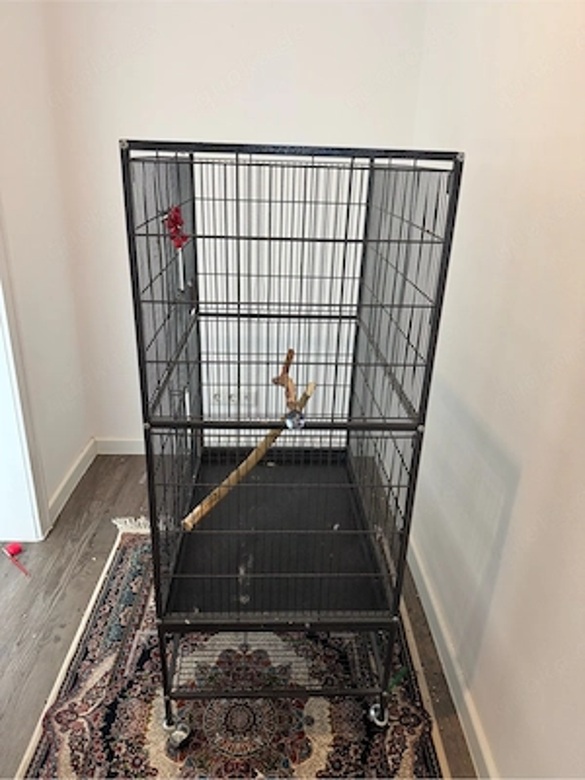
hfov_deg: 56.8
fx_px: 541
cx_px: 292
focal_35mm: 24
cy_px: 390
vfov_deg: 71.6
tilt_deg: -22.0
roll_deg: -2.0
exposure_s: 1/50
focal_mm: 6.76
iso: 200
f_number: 1.78
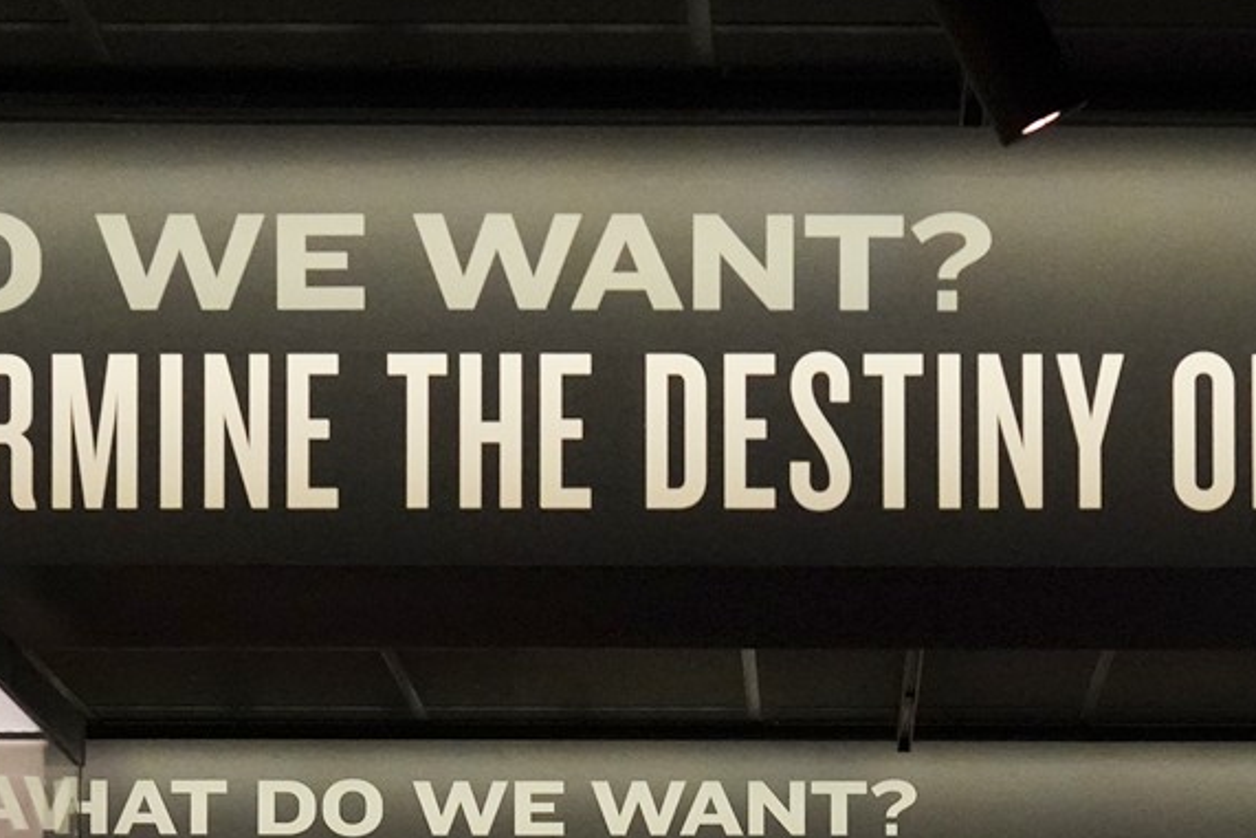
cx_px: 902
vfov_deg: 9.9
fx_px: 4641
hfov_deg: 15.4
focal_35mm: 133
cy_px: 1399
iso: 8000
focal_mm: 38
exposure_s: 1/80
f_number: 7.1
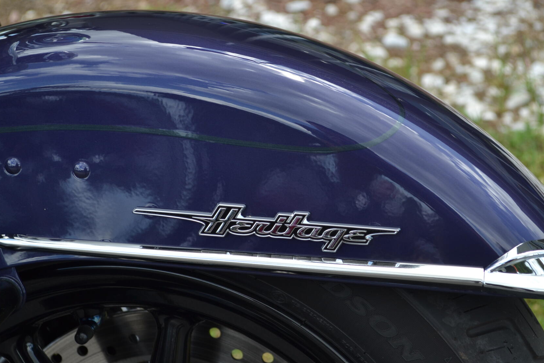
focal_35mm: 79
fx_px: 1194
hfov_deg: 25.7
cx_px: 306
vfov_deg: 17.3
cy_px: 185
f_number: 5.6
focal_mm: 44
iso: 100
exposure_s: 1/160
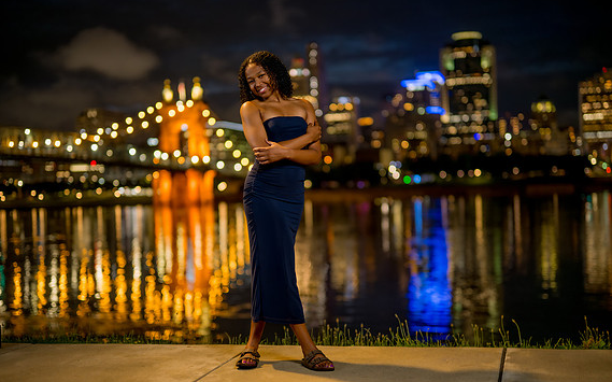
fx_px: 867
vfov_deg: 24.8
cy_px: 205
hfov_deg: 38.9
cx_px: 302
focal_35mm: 52
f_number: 1.2
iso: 320
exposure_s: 1/50
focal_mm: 50
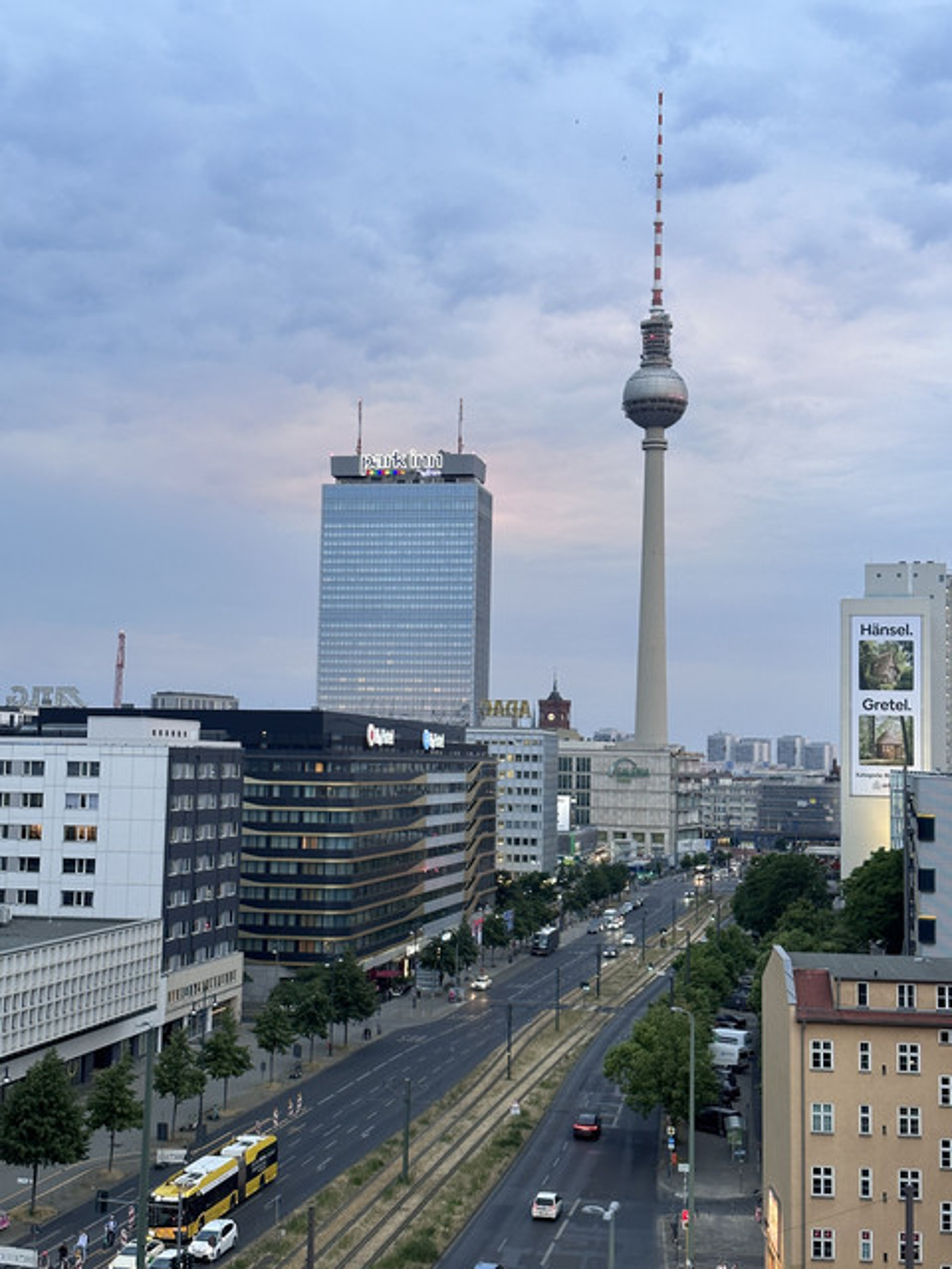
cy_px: 634
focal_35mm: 48
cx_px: 476
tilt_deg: +6.9
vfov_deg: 39.7
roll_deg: -2.7
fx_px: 1760
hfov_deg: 30.3
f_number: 1.78
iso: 80
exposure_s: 1/65
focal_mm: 6.86
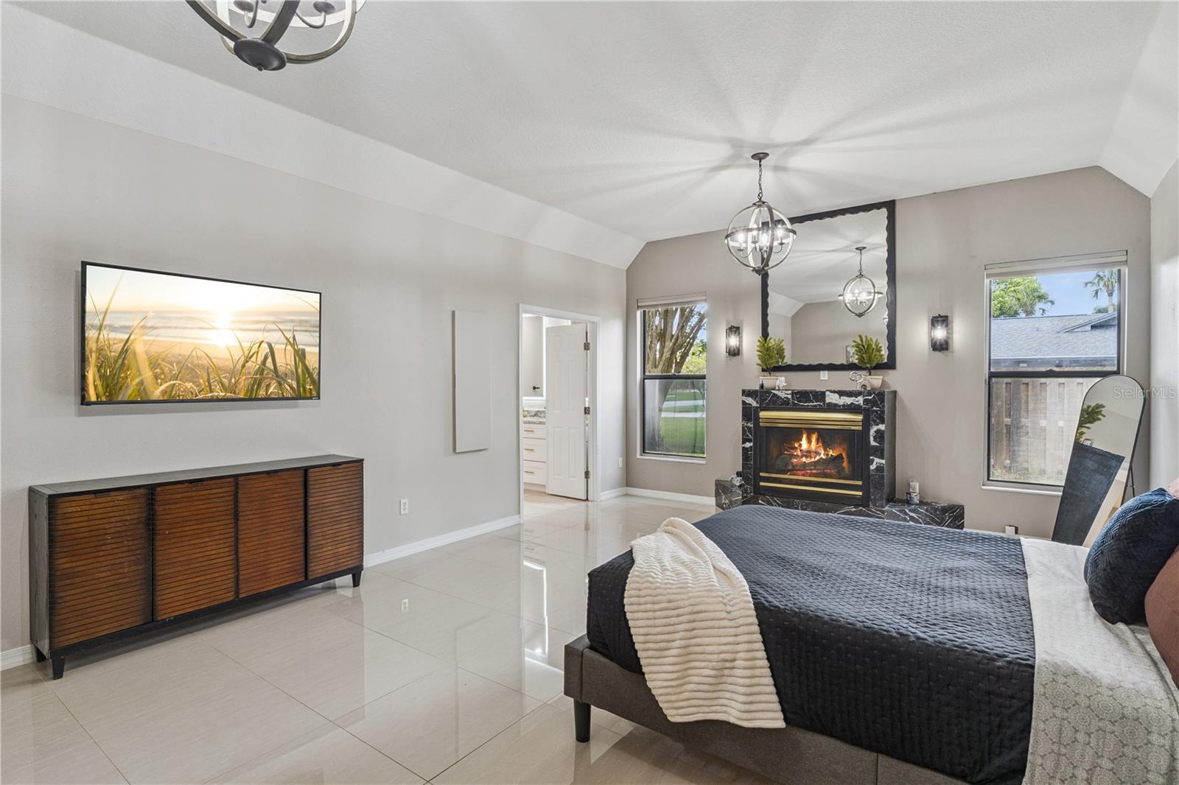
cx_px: 590
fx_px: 580
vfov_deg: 68.3
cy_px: 392
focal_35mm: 18
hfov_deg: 91.0
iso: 400
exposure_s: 1/20
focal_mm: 11.8
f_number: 8
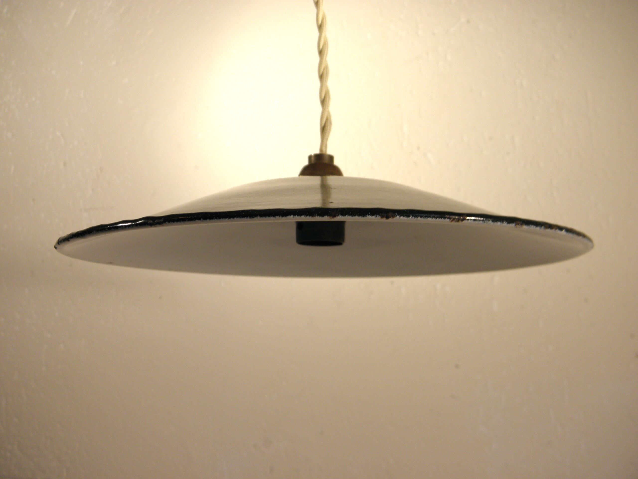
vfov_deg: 48.2
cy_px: 240
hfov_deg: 61.7
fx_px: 534
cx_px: 319
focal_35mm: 29
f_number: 3.5
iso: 100
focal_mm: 5.2
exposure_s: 1/80
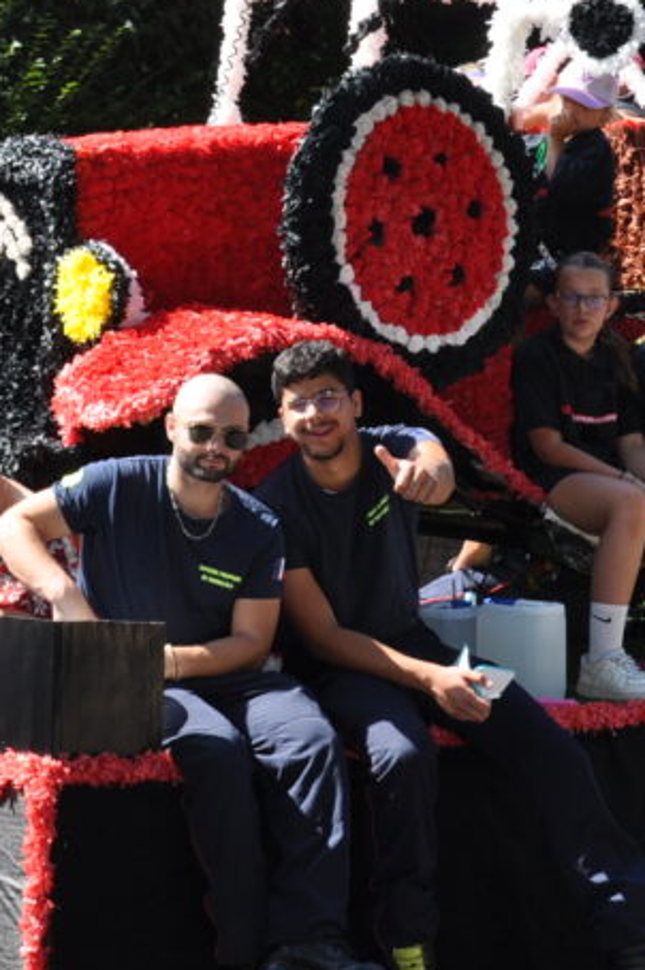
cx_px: 337
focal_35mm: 111
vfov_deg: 18.3
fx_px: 2987
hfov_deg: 12.3
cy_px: 242
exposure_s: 1/200
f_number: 7.1
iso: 200
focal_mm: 28
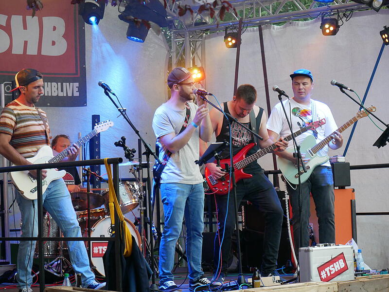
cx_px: 194
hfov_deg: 16.4
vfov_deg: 12.3
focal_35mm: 120
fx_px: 1349
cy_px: 146
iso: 1250
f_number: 4
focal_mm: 60
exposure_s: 1/125
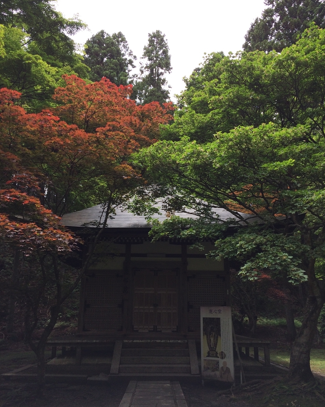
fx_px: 373
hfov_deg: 47.1
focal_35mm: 31
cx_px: 165
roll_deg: +1.1
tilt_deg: +16.3
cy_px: 205
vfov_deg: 57.2
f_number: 2.2
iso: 32
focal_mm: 4.15
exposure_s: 1/540
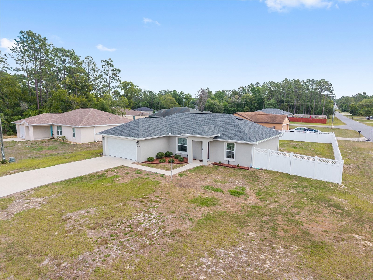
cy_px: 140
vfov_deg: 56.8
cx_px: 186
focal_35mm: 24
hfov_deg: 71.6
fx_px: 259
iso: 280
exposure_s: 1/5000
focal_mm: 8.67
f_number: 1.8
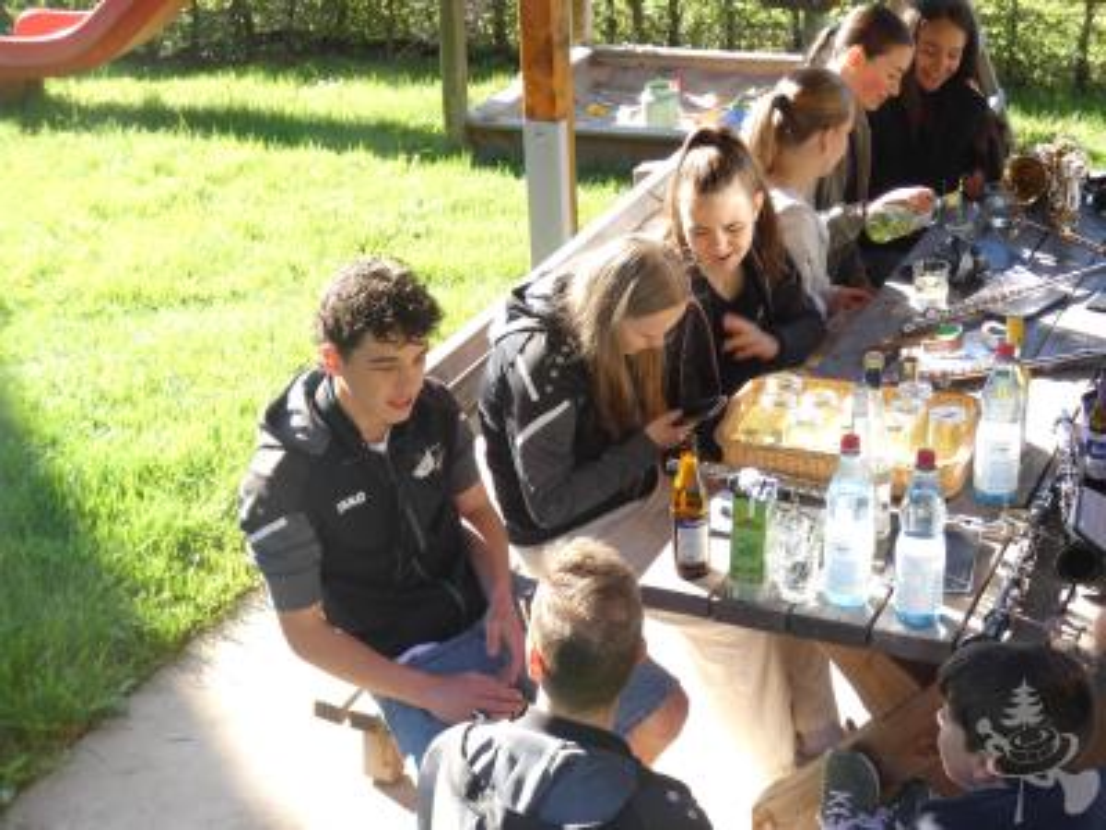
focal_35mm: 63
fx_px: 2013
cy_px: 415
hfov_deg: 30.7
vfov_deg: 23.3
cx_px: 553
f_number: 4.2
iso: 80
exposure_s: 1/80
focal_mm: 11.3
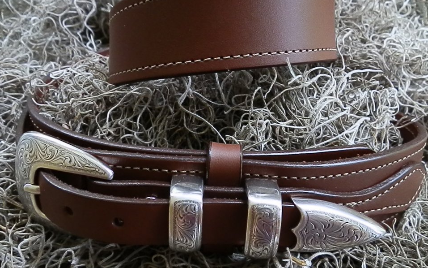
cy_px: 122
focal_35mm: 31
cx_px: 212
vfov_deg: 40.6
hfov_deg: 61.2
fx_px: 362
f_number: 3.1
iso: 640
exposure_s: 1/40
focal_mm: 5
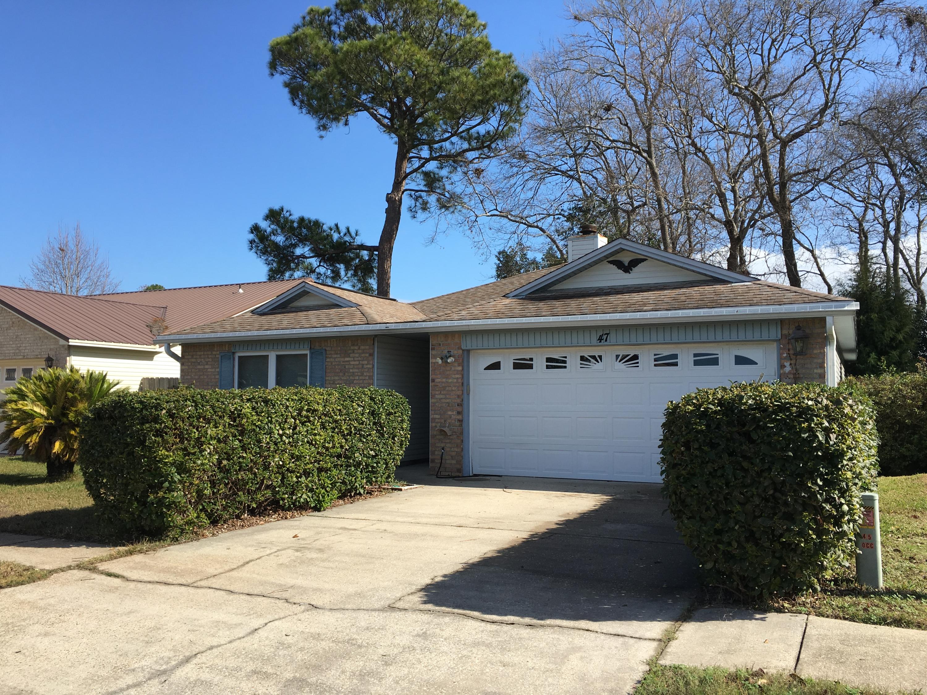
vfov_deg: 48.2
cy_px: 348
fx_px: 777
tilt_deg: +4.3
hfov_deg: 61.7
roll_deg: +0.1
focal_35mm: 29
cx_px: 464
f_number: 2.2
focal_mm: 4.15
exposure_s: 1/1131
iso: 25
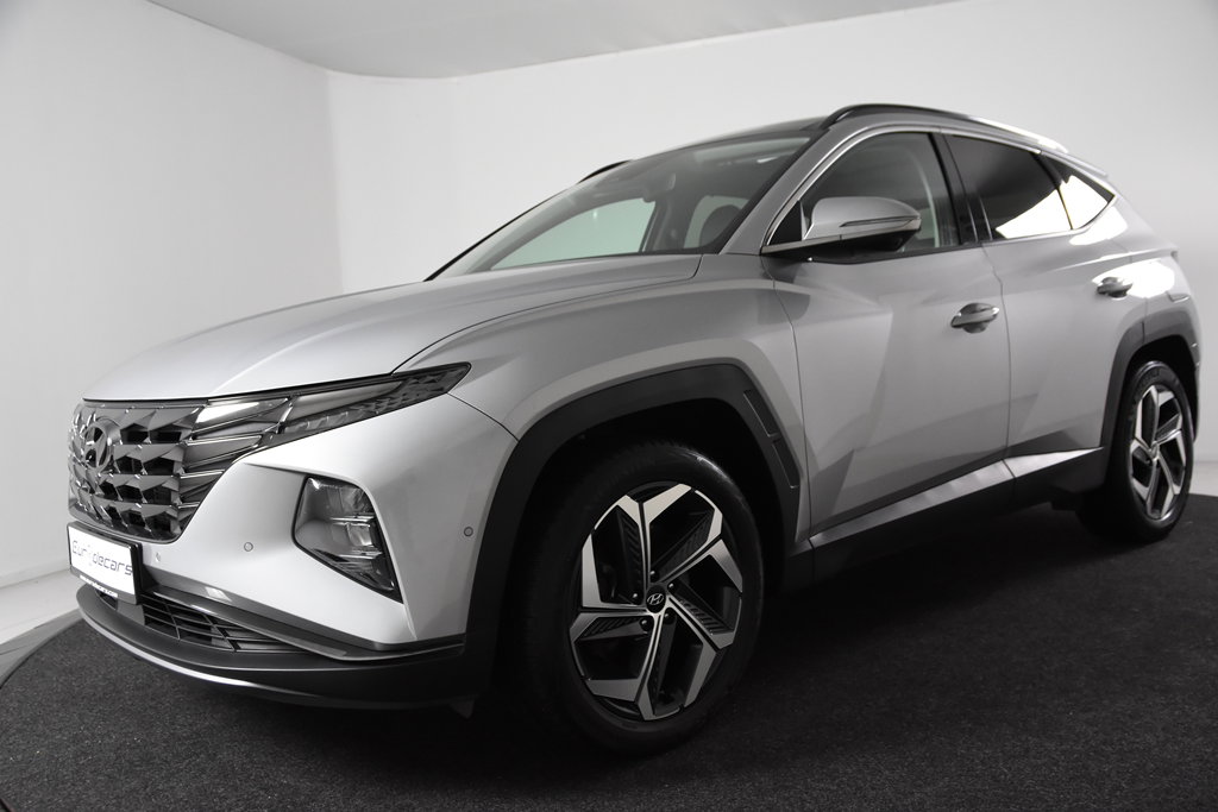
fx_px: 1117
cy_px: 406
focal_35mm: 33
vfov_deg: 40.0
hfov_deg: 57.2
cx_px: 609
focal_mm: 22
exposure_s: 1/80
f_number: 4.5
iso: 1600
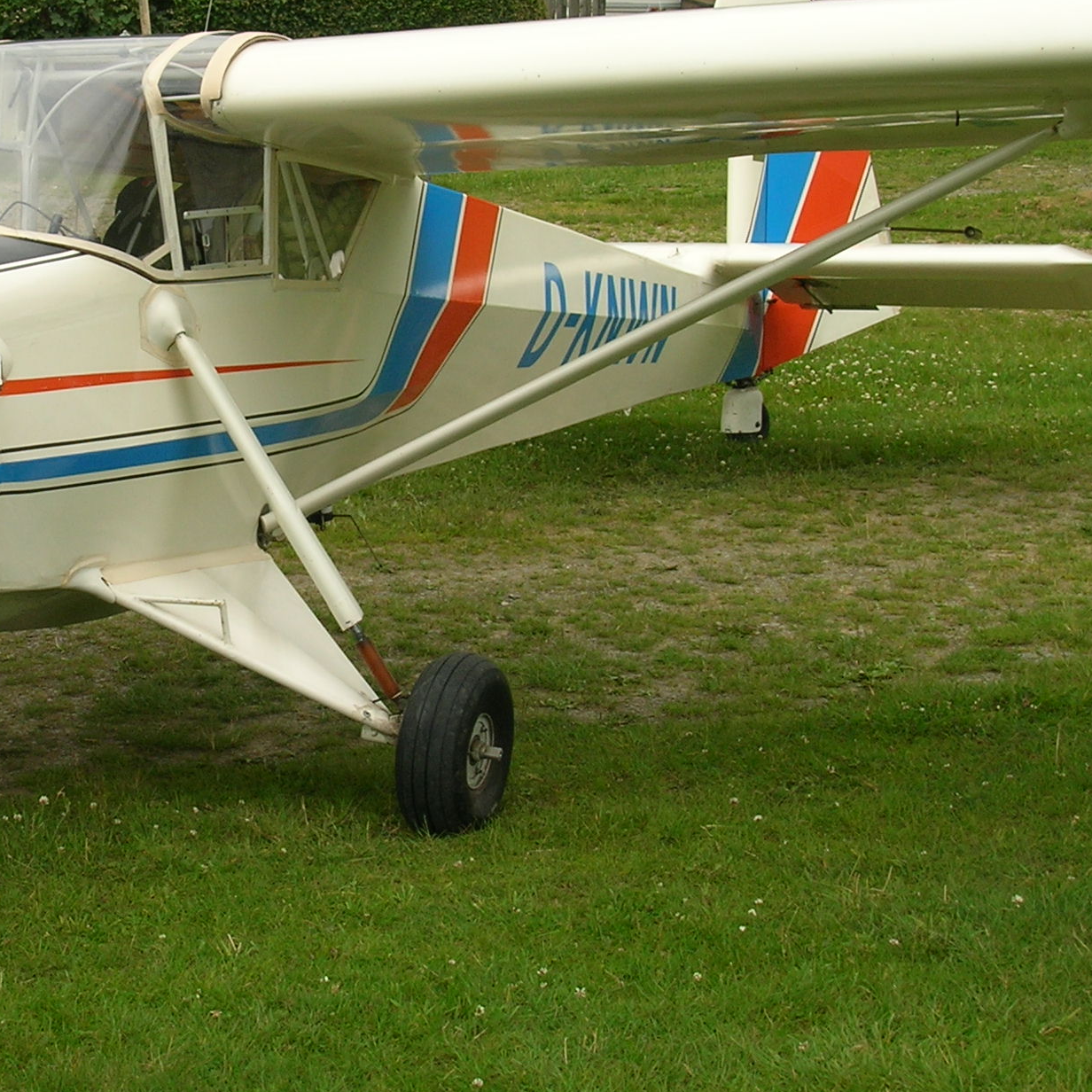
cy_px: 423
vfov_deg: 21.1
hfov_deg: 20.9
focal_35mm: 82
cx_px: 224
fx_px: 2927
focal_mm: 8.4
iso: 50
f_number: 5.6
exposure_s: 1/201
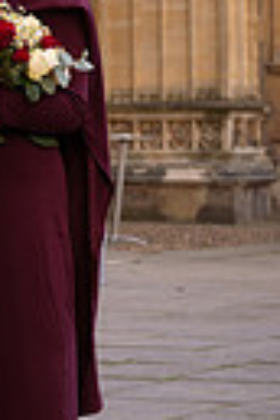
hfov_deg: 7.8
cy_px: -33
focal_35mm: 174
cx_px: -130
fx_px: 2030
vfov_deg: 11.6
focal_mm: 50
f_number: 4
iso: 200
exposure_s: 1/320
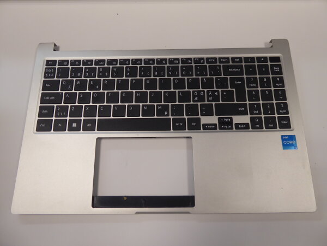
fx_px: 236
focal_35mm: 25
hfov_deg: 69.4
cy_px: 123
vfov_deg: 54.9
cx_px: 164
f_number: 3.3
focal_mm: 4.3
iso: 200
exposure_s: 1/60
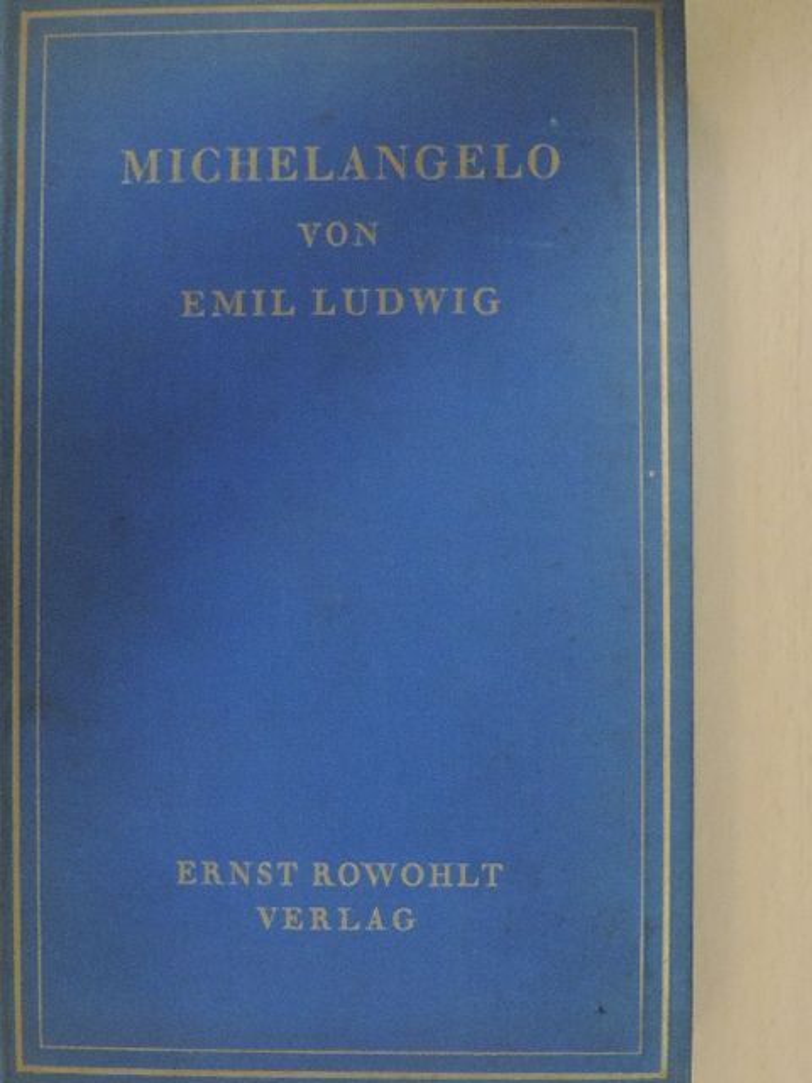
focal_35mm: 55
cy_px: 542
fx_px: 1720
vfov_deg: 34.9
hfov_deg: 26.6
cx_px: 406
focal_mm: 9.8
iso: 1100
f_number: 3.7
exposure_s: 1/50
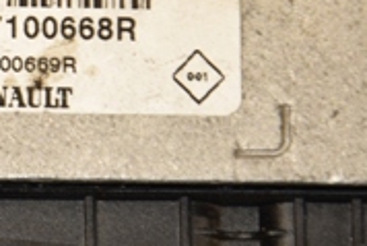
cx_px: -146
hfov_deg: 3.6
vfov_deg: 2.4
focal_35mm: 565
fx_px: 5762
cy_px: 66
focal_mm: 105
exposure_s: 1/200
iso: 800
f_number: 7.1
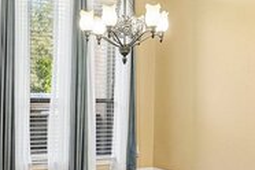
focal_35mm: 55
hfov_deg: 35.3
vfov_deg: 24.6
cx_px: 59
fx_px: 390
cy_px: 93
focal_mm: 16
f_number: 8
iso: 400
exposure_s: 1/25
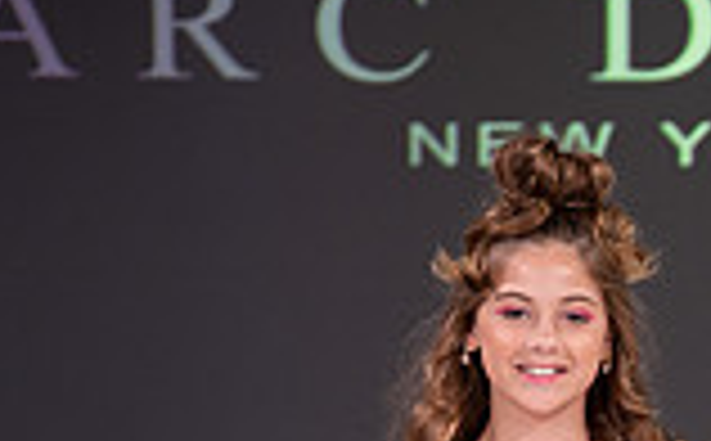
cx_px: 556
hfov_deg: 4.1
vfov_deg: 2.6
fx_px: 9842
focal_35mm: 509
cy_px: 986
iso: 2000
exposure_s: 1/400
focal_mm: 175
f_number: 5.6
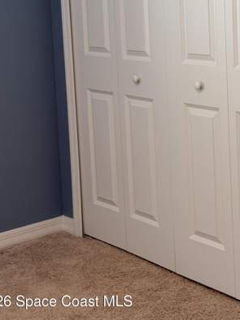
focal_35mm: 78
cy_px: 65
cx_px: 162
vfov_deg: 24.6
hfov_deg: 18.8
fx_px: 722
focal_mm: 6.76
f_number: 1.78
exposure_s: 1/121
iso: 80
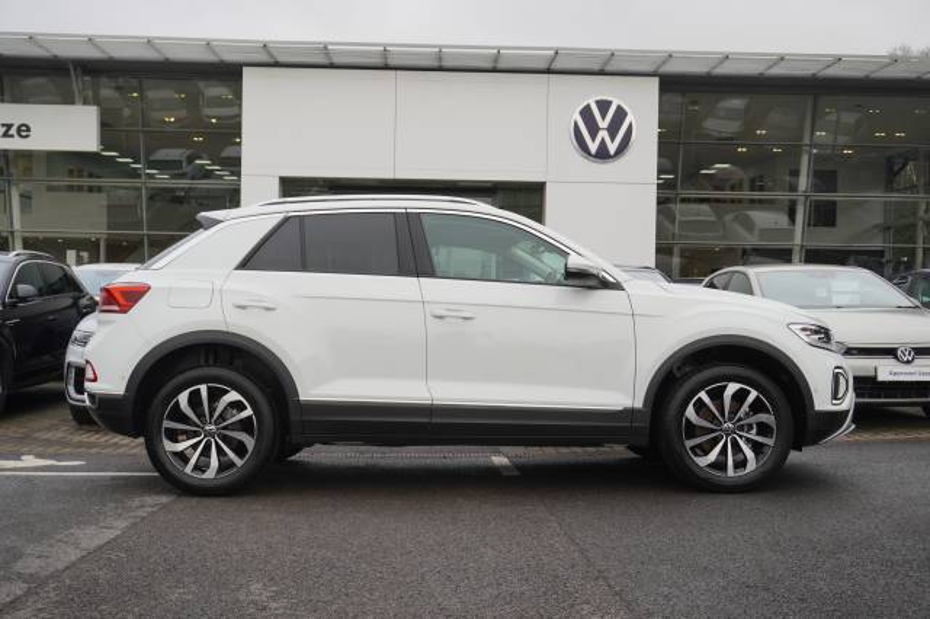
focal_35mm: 38
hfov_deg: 51.3
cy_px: 310
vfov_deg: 35.5
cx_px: 465
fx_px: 968
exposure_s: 1/100
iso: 100
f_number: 5.6
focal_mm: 25
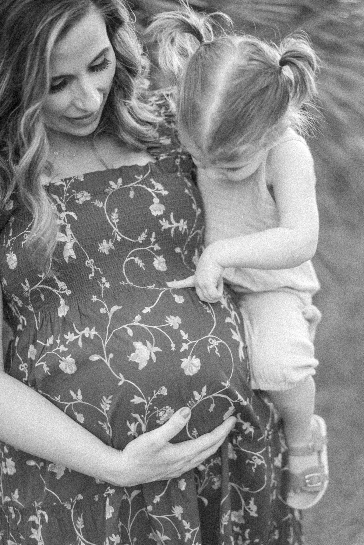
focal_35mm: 55
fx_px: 834
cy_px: 272
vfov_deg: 36.2
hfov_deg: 24.6
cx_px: 182
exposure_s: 1/200
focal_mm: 55
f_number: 1.8
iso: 400
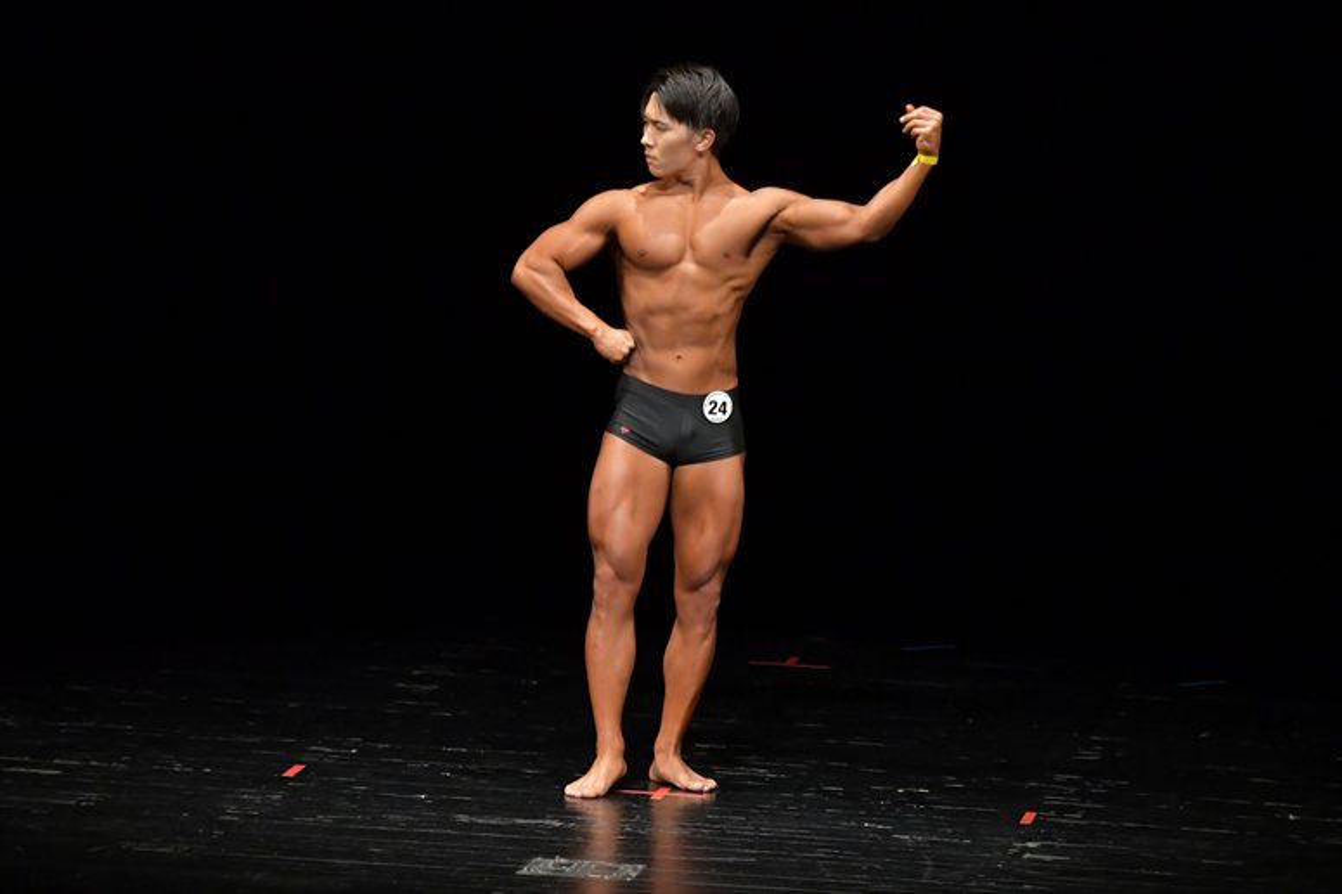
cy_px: 447
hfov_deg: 7.6
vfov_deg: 5.1
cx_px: 671
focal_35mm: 270
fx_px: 10060
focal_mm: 180
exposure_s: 1/400
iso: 4000
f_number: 5.6
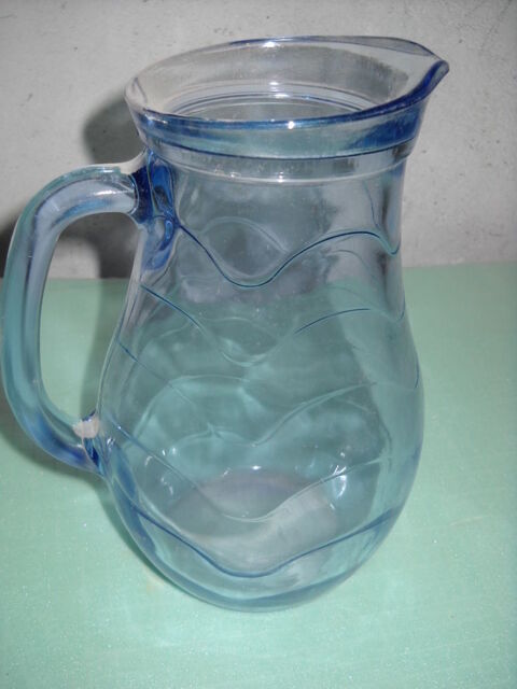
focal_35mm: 41
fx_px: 816
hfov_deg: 35.1
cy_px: 344
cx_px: 258
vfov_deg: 45.8
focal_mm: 6.72
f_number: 5.5
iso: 64
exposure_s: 1/30
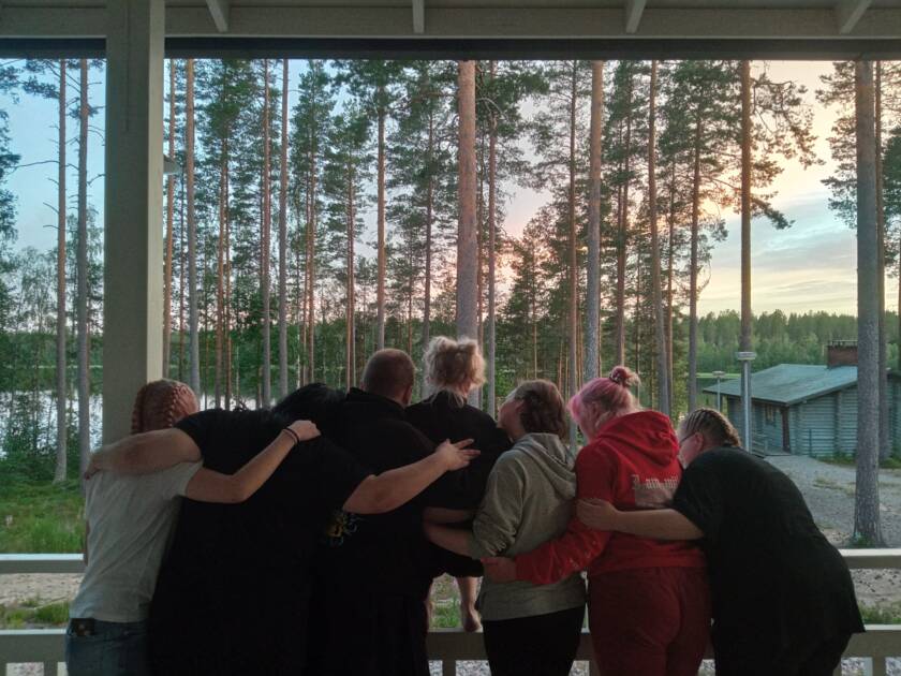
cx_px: 450
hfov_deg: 65.3
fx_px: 703
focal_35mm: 27
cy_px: 338
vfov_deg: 51.4
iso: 425
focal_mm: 3.79
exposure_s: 1/100
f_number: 2.2
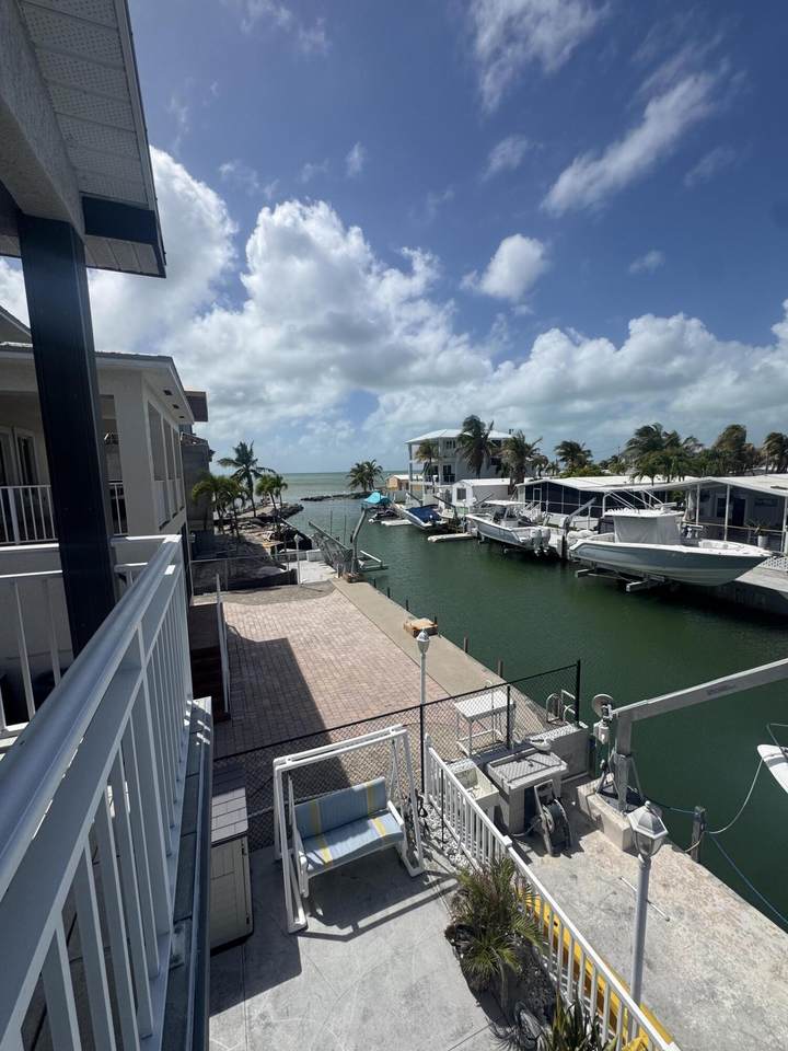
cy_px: 526
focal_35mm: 14
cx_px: 394
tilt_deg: -7.1
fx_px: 425
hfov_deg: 85.7
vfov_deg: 102.1
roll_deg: +1.5
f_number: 2.2
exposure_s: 1/3906
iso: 32
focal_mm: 2.22
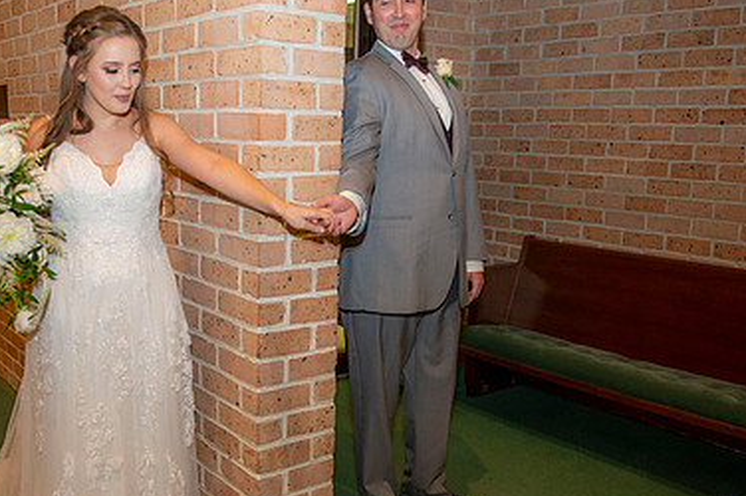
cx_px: 323
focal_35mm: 37
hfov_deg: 51.8
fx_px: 766
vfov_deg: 35.7
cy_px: 306
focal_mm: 24
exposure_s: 1/200
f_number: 2.8
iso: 800
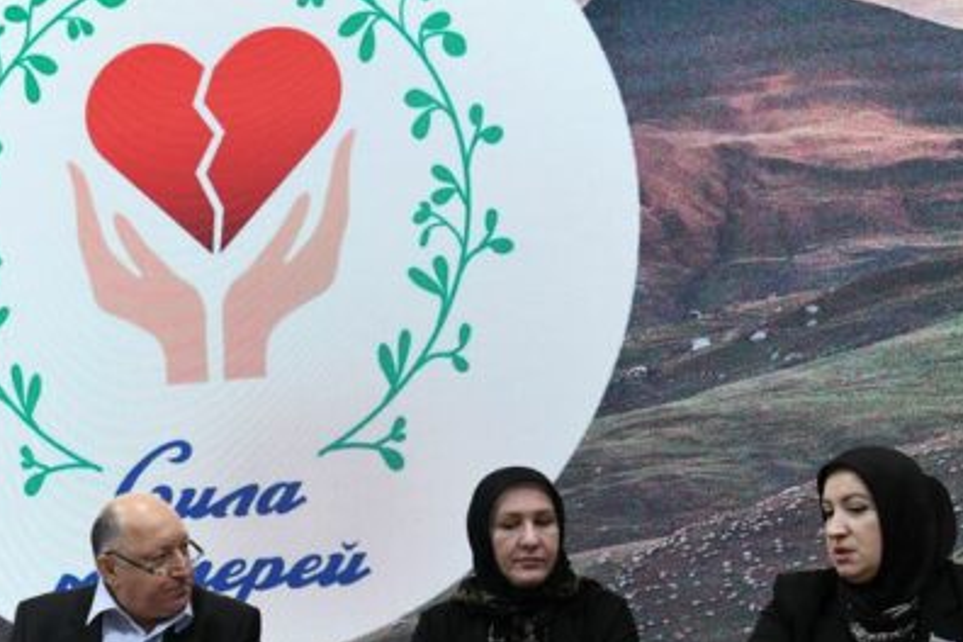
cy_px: 499
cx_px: 311
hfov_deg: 32.1
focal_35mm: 62
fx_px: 1658
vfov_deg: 21.7
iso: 1600
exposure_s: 1/100
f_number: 4.5
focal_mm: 32
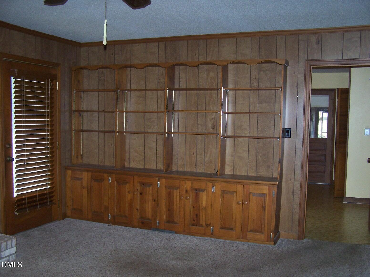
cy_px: 138
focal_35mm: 38
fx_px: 406
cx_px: 185
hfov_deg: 49.0
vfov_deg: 37.7
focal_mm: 6.3
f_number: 2.8
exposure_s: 1/60
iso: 140
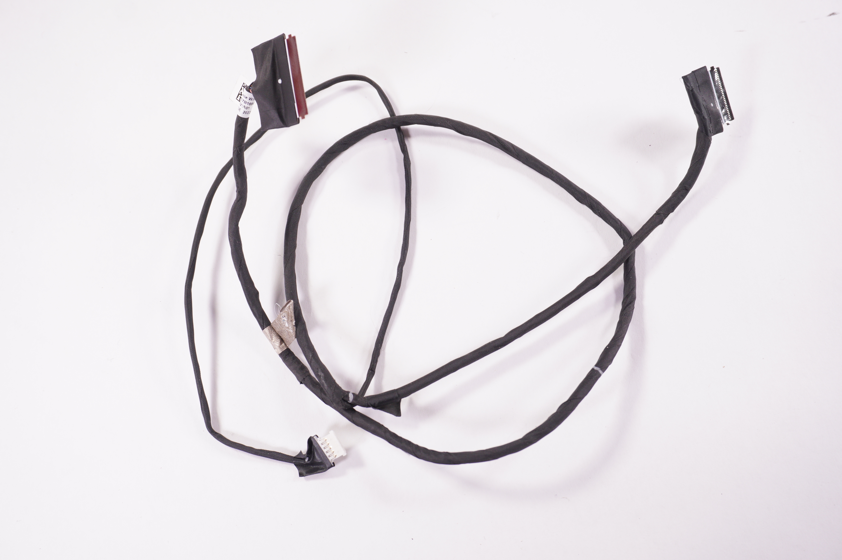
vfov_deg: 34.1
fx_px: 911
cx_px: 421
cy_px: 280
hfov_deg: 49.6
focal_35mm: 39
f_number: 5.6
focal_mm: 26
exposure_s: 1/125
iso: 320
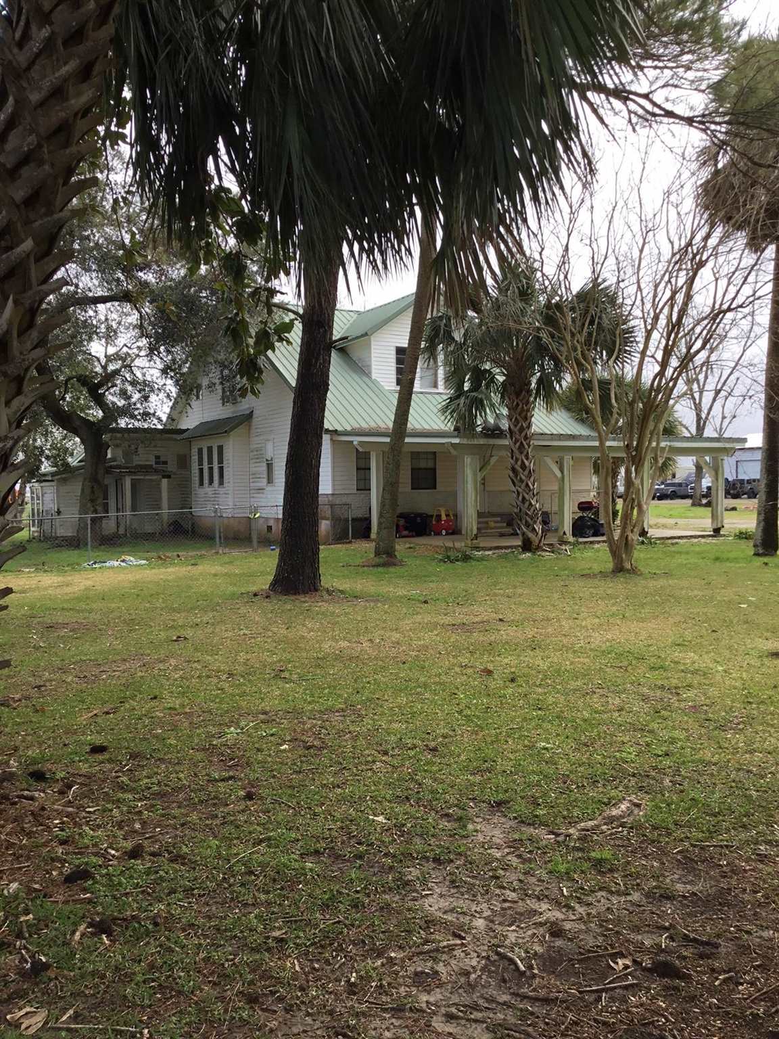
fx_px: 930
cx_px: 390
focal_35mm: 31
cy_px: 520
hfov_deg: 45.4
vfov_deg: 58.4
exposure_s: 1/509
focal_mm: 3.3
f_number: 2.4
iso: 25
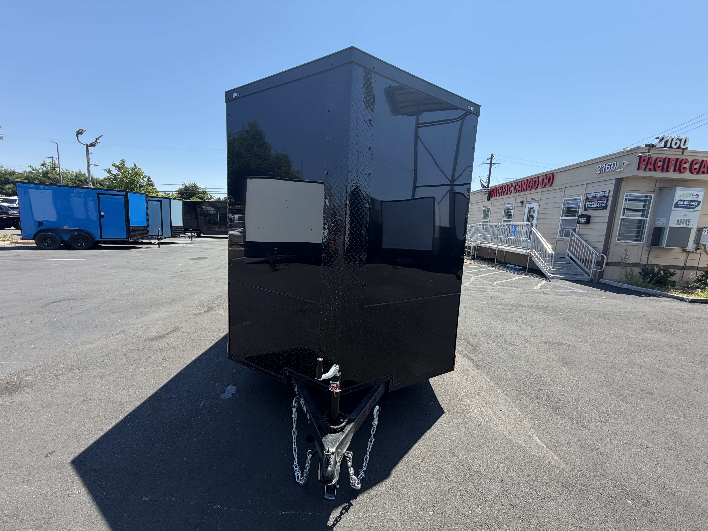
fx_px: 286
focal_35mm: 14
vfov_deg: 85.7
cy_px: 266
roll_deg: -3.0
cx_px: 354
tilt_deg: -8.2
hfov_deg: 102.1
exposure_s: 1/770
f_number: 2.2
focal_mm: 2.22
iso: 32
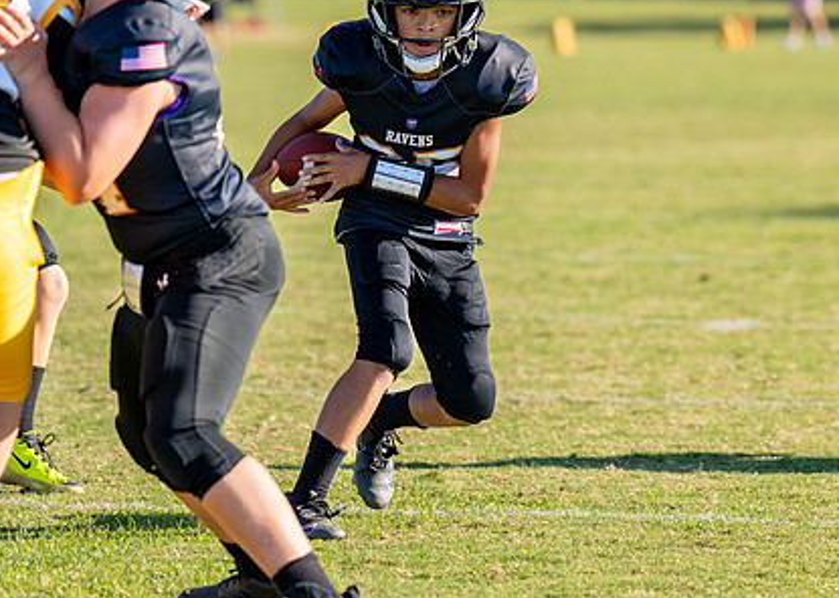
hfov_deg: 6.4
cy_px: 109
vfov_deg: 4.5
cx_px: 547
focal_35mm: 317
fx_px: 7550
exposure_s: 1/2500
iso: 160
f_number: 2.8
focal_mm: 135
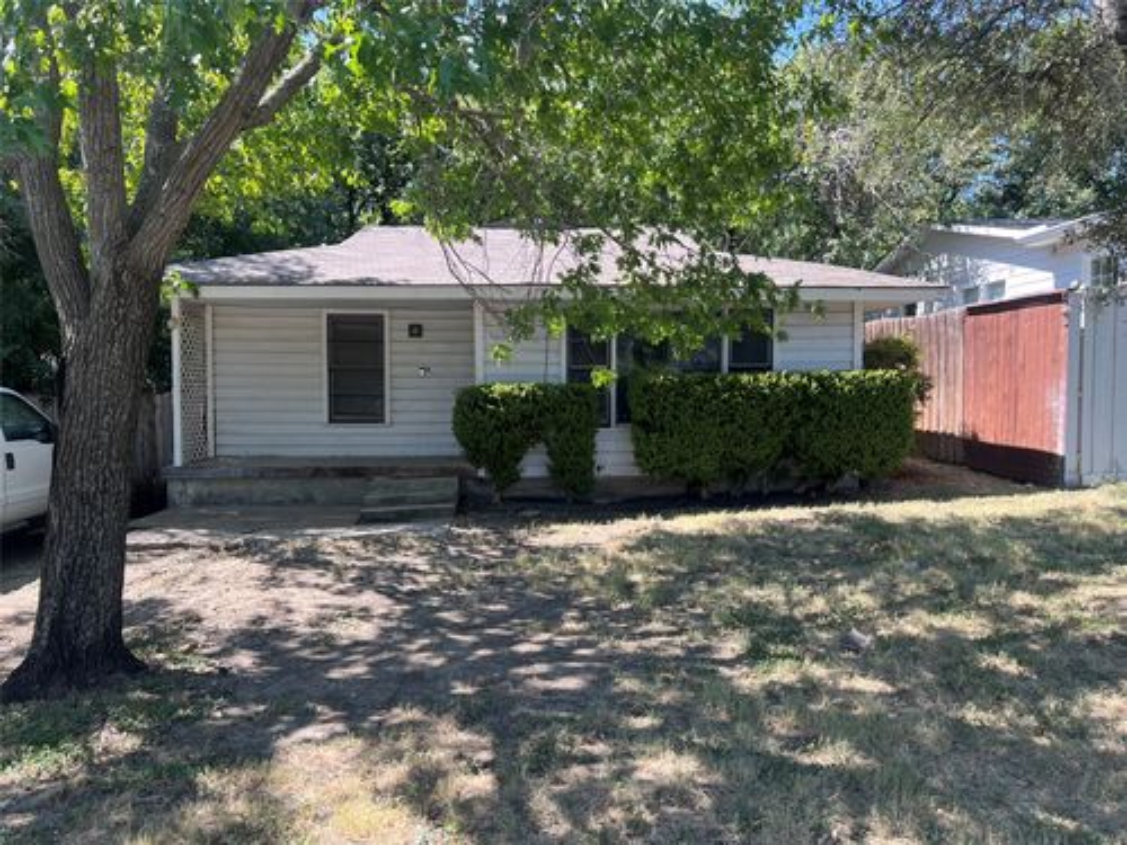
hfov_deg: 67.3
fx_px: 846
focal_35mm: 26
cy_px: 422
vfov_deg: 53.1
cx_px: 564
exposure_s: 1/611
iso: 50
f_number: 1.5
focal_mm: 5.7
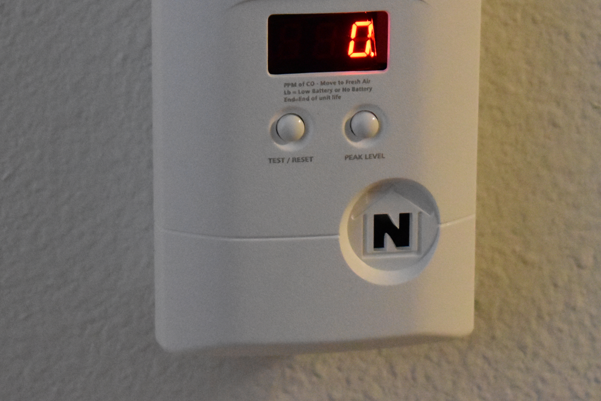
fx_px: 2486
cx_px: 324
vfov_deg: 9.2
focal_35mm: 149
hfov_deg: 13.8
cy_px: 53
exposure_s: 1/60
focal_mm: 55
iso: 7200
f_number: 5.6
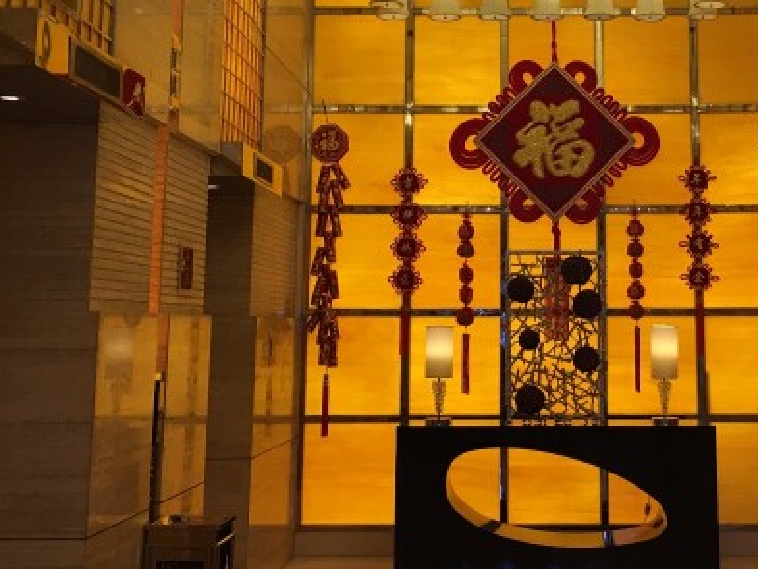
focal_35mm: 59
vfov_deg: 24.4
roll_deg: -0.5
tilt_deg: +10.1
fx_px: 1292
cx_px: 530
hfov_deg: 32.3
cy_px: 110
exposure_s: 1/33
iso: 32
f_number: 2.2
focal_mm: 4.15
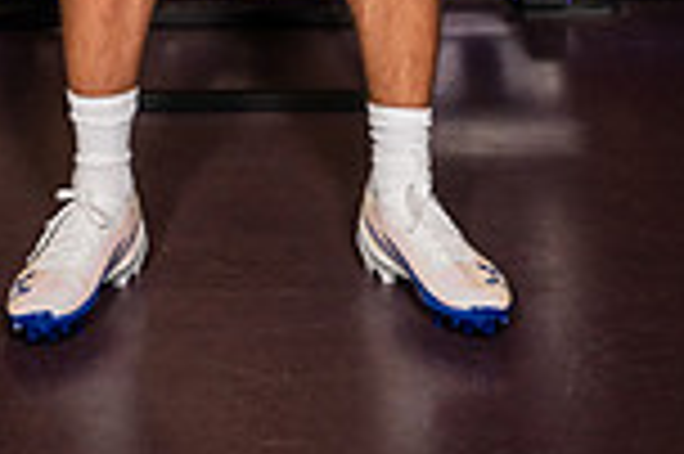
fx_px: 2581
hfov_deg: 15.1
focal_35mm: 136
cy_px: -530
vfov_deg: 9.3
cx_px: 234
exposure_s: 1/320
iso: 800
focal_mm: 46
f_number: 7.1
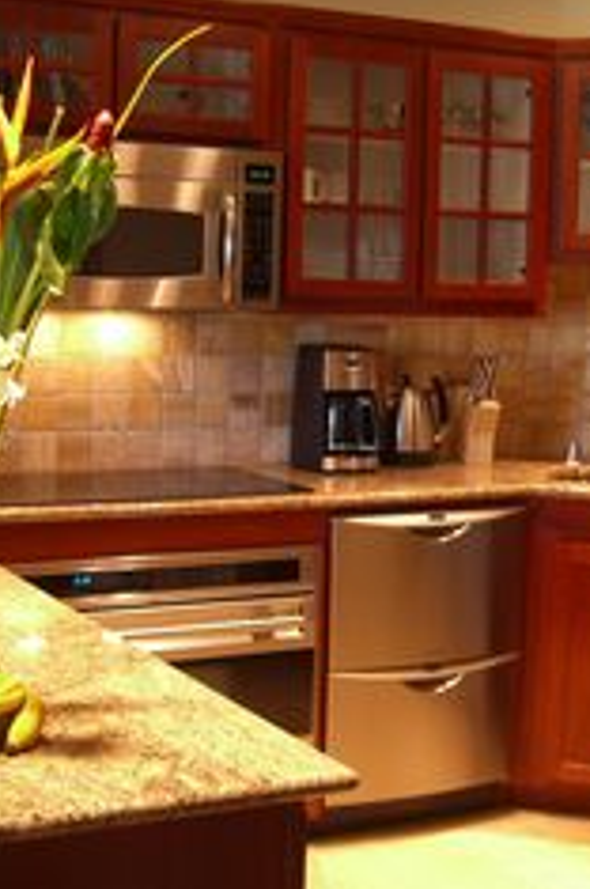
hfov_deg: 21.8
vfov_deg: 32.4
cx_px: 314
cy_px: 469
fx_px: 1529
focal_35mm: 62
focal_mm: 7.9
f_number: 2.8
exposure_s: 1/8
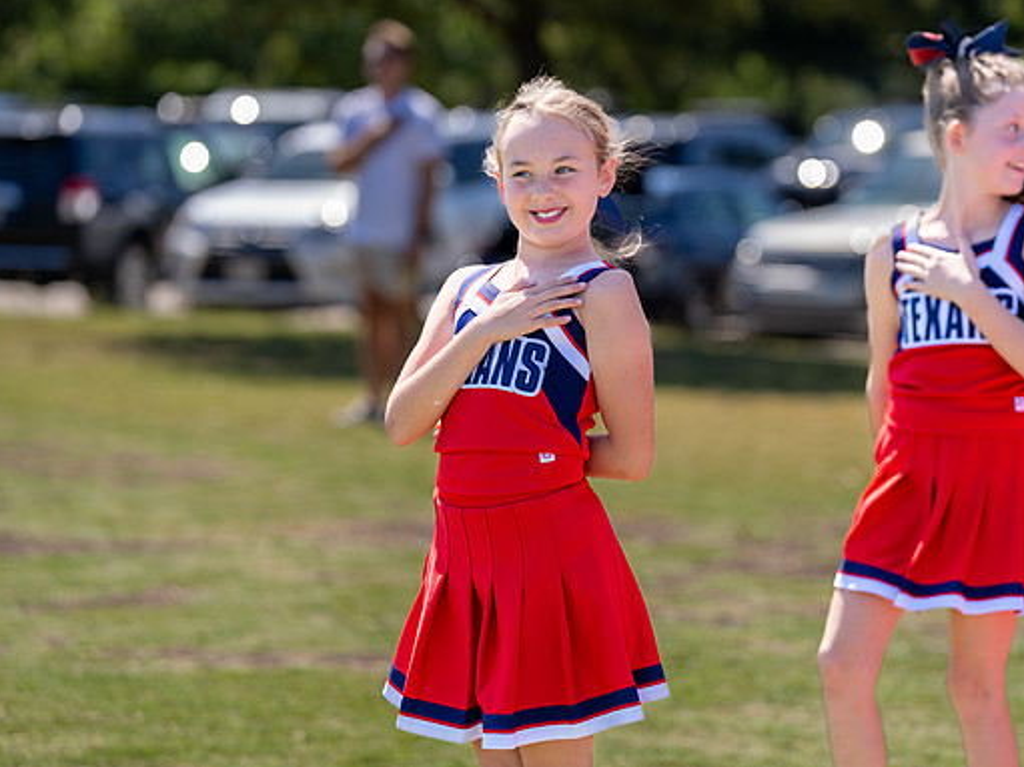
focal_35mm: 161
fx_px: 4762
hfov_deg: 12.3
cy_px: 329
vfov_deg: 9.2
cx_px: 579
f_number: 2.8
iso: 100
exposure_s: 1/1250
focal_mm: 127
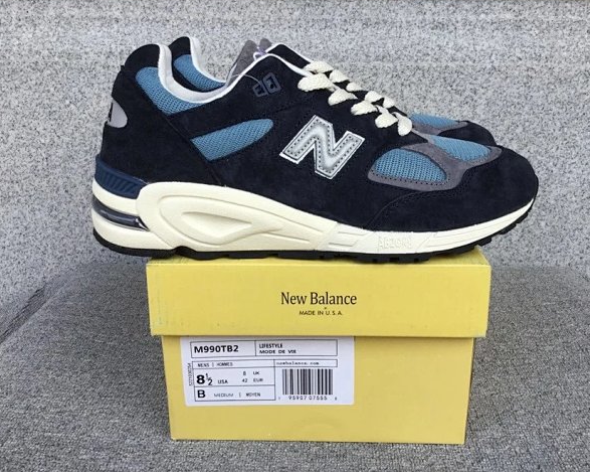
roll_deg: +0.0
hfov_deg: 54.2
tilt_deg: -19.0
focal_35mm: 33
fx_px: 576
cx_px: 318
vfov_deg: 44.5
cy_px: 232
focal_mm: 3.3
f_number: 2.4
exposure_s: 1/252
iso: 25
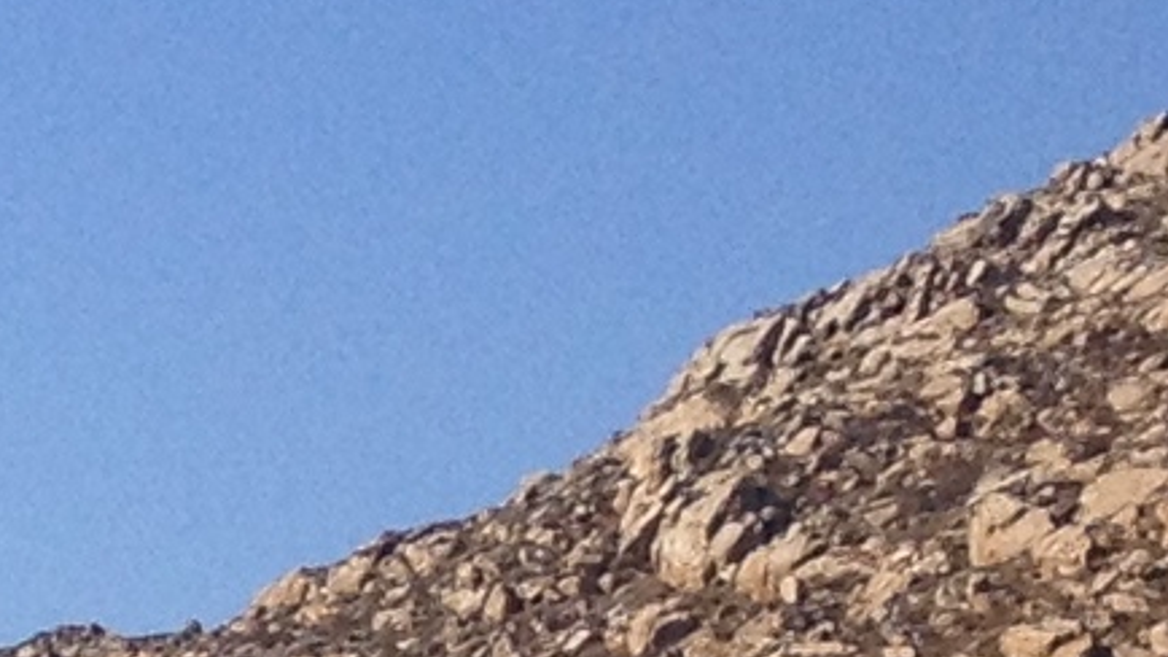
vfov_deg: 4.1
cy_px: 2181
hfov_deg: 6.8
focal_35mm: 287
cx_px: -2398
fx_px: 8887
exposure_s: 1/2045
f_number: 2.4
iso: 50
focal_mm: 4.28
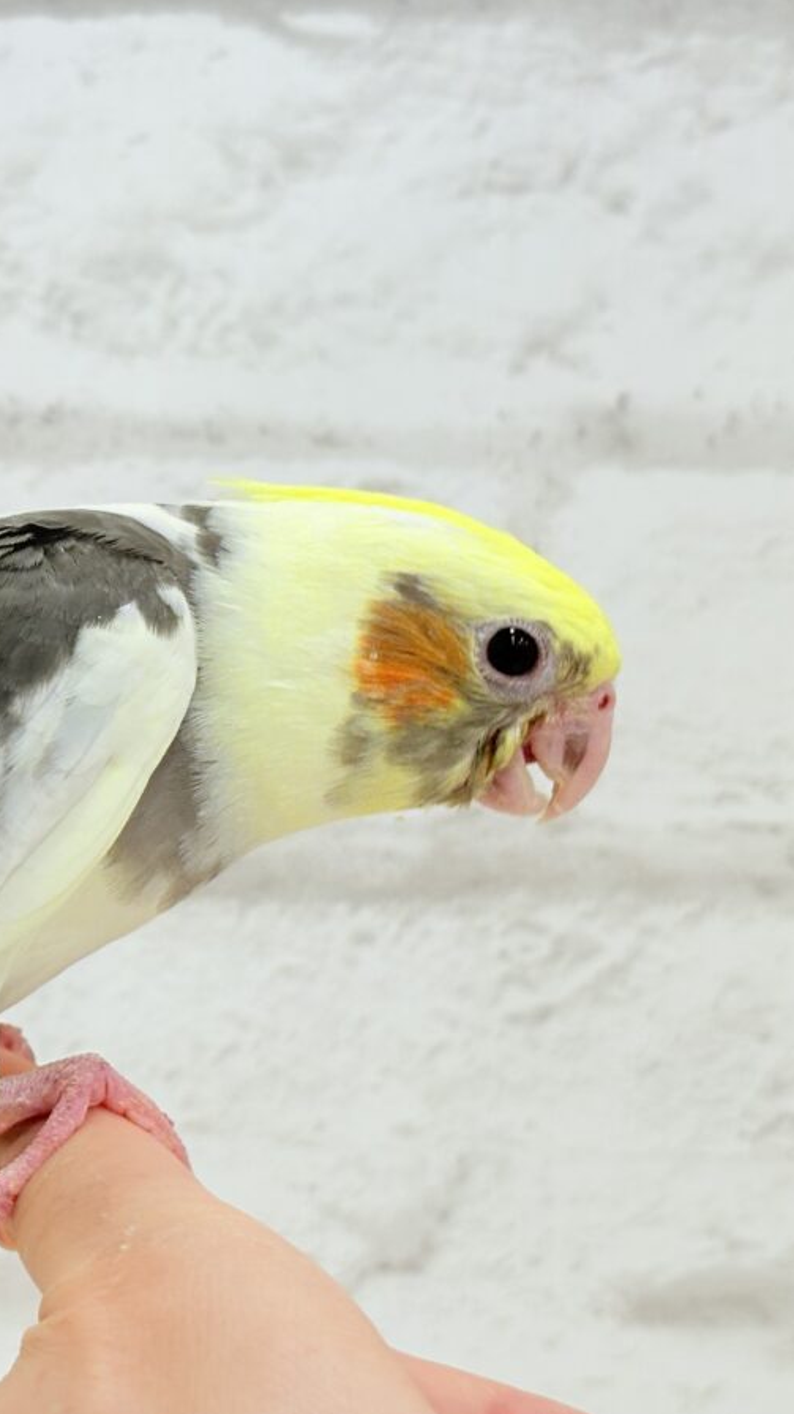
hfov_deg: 15.4
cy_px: 708
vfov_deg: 27.9
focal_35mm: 76
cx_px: -96
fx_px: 2846
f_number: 1.6
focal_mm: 5.96
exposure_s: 1/100
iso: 64
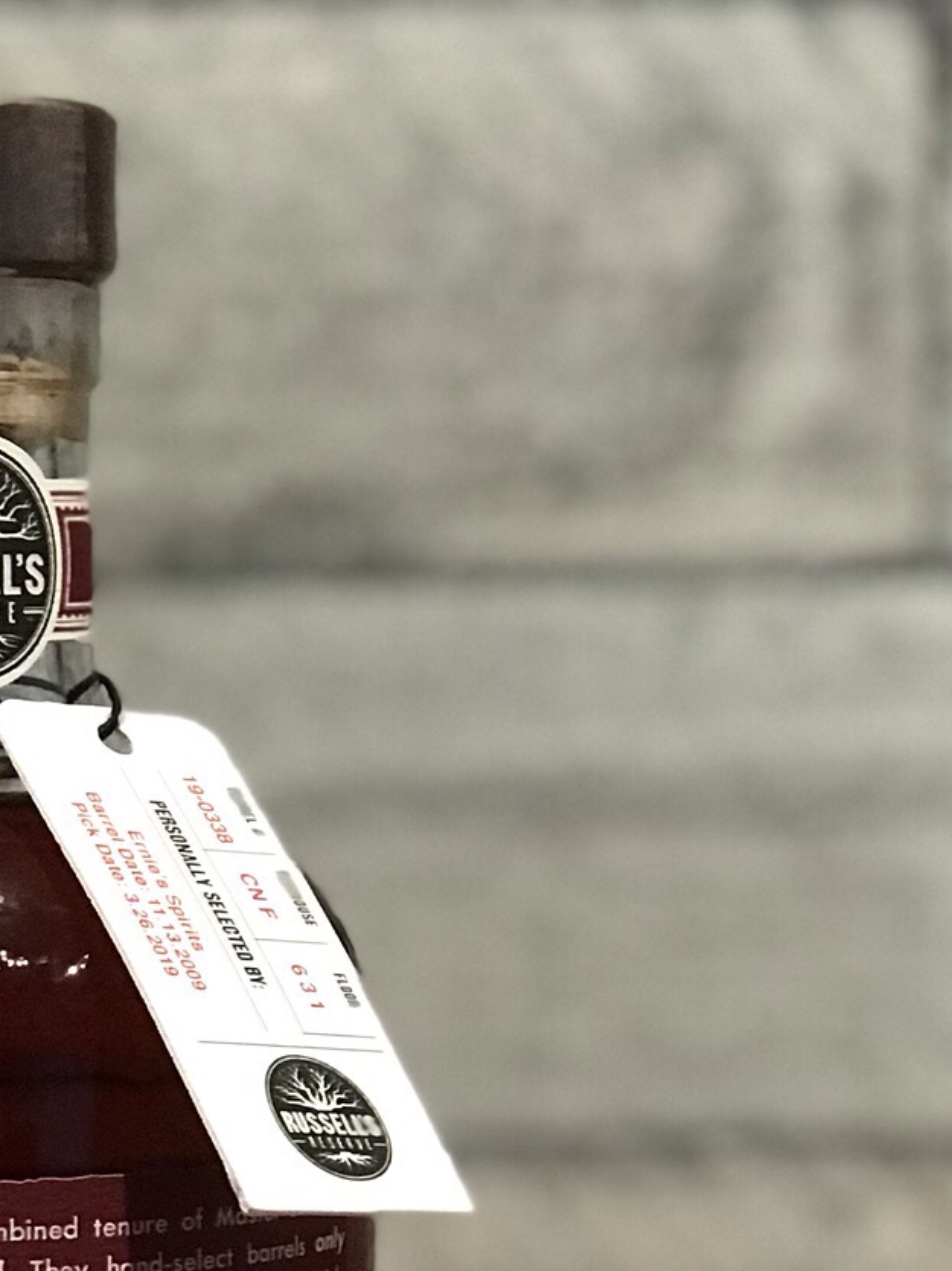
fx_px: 5136
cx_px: -11
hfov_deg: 10.5
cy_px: 1218
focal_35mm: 140
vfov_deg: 13.9
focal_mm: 6.6
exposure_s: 1/60
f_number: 2.8
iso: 500
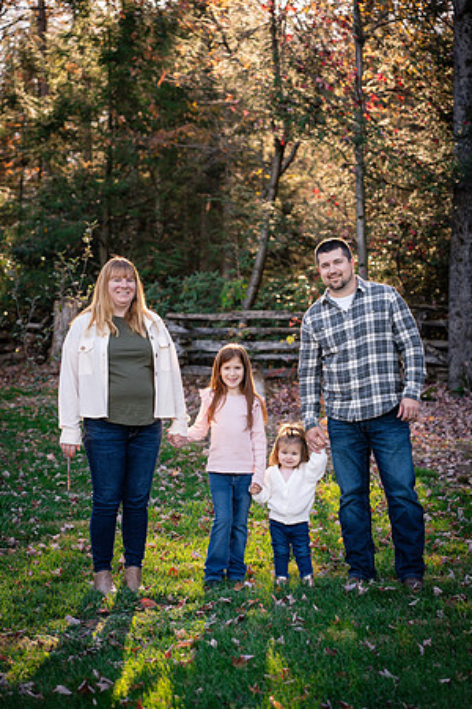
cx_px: 236
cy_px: 354
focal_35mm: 85
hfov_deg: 16.1
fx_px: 1672
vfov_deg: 23.9
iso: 320
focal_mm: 85
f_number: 4
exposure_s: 1/320
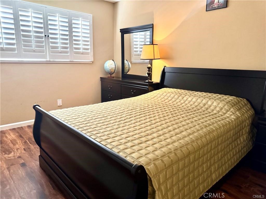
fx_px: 184
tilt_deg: -12.2
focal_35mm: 24
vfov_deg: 56.8
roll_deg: -0.9
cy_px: 100
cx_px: 133
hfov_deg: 71.6
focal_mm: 6.76
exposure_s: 1/60
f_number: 1.78
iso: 800
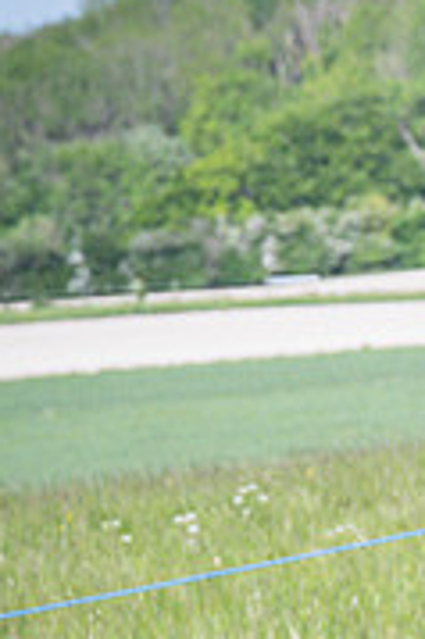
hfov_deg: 2.5
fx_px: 9687
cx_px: 778
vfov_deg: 3.8
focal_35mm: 546
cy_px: 649
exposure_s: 1/3200
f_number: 4
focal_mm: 77
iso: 400
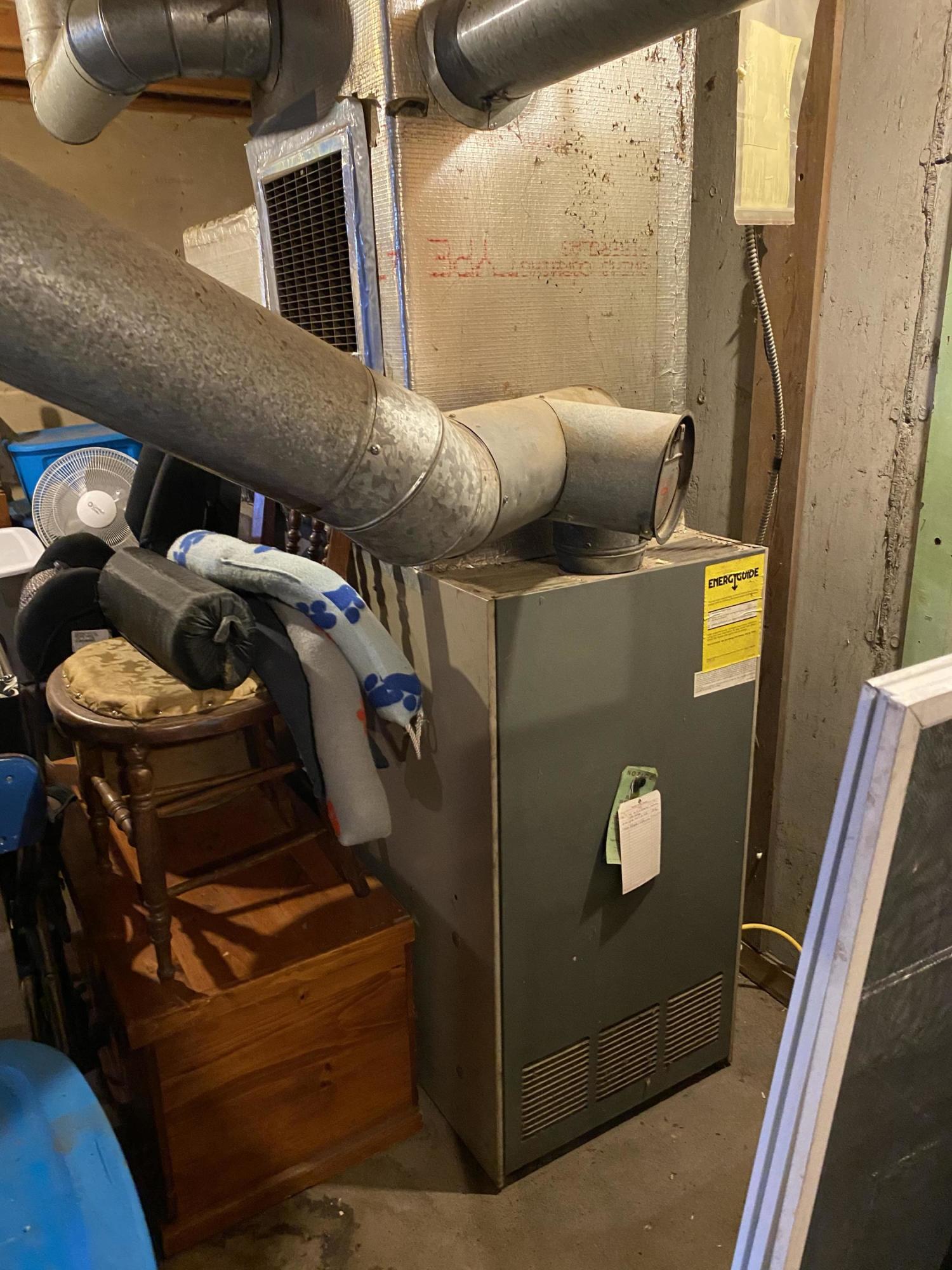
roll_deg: +3.1
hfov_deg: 53.1
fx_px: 953
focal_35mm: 26
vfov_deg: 67.3
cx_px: 476
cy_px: 635
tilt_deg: -17.2
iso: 640
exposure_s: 1/30
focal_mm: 4.25
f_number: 1.8
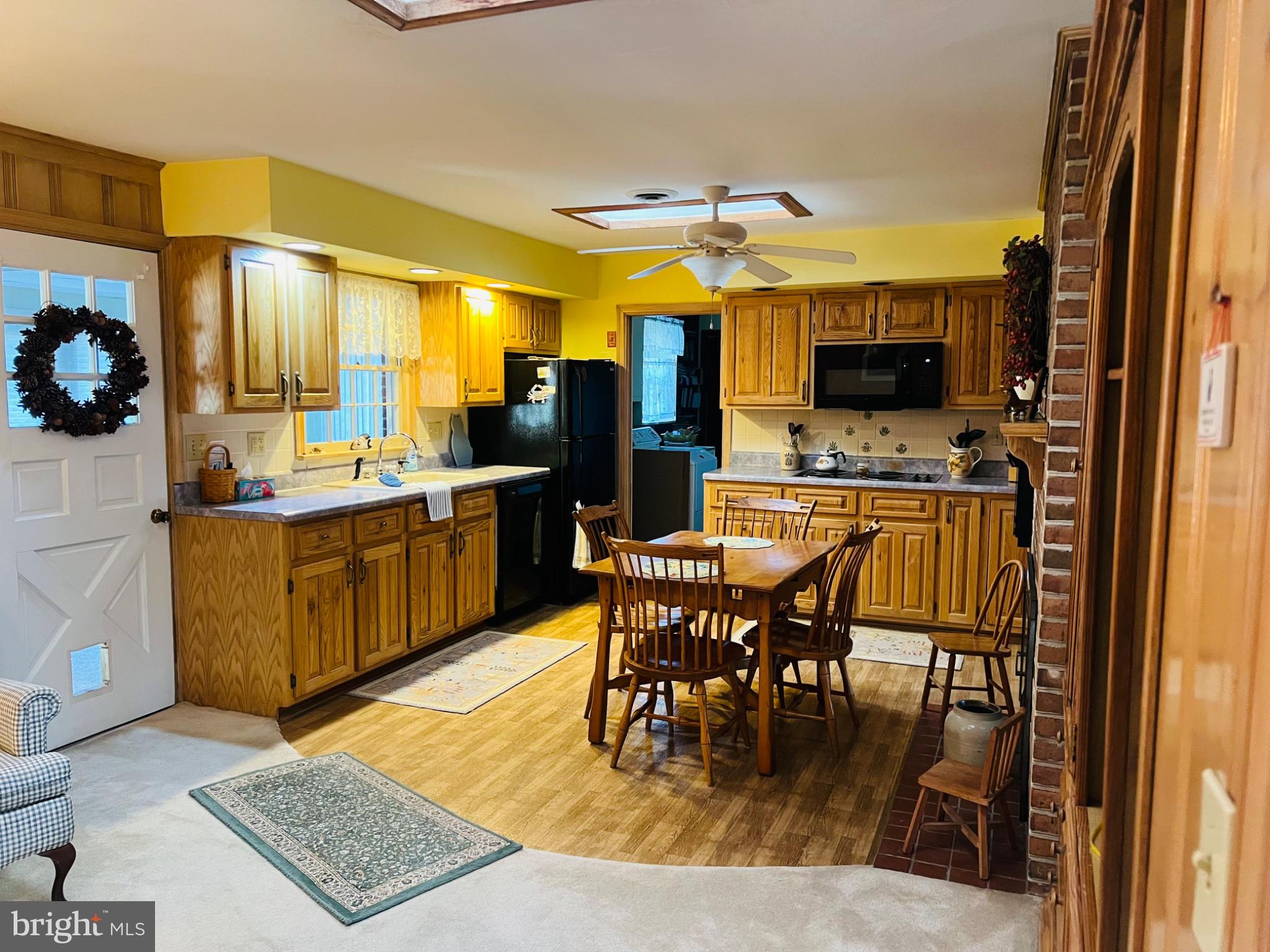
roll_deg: -0.6
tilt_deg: -5.7
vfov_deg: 53.1
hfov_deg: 67.3
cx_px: 635
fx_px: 954
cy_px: 476
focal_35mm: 26
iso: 400
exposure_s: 1/60
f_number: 1.5
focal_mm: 5.7
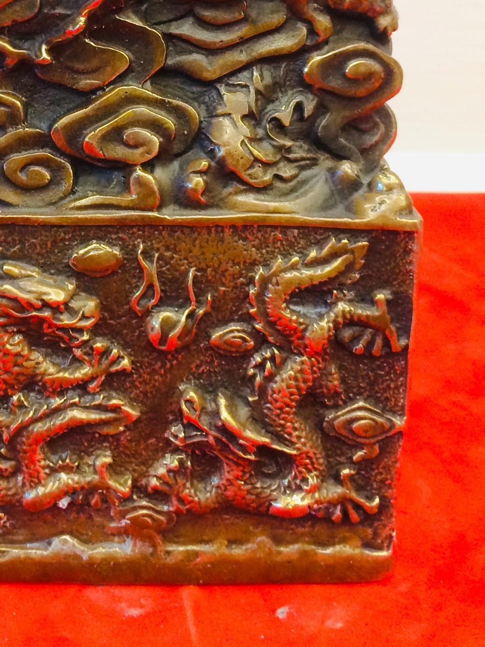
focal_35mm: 56
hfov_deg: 25.8
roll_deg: -1.3
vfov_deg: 32.5
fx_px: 1046
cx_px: 123
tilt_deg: -13.9
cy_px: 53
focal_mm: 4.15
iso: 80
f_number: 2.2
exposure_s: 1/33
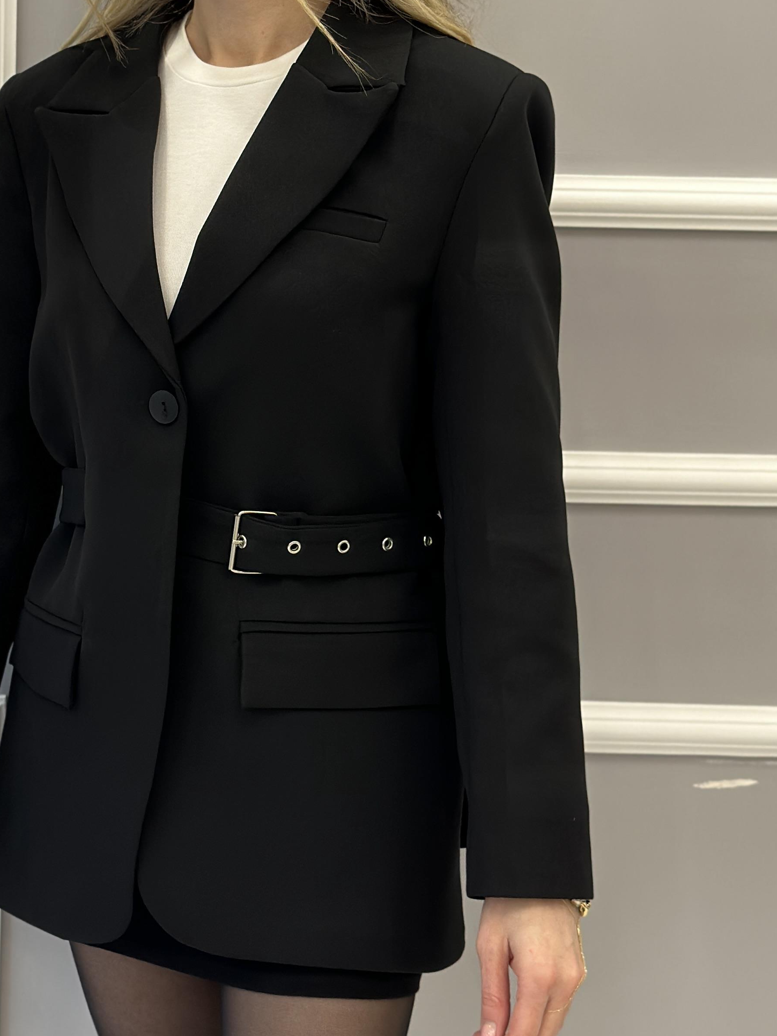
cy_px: 378
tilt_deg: -8.5
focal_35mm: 81
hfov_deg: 18.2
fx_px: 2424
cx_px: 255
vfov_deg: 24.0
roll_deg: -2.4
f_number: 1.78
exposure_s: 1/100
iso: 125
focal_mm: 6.86
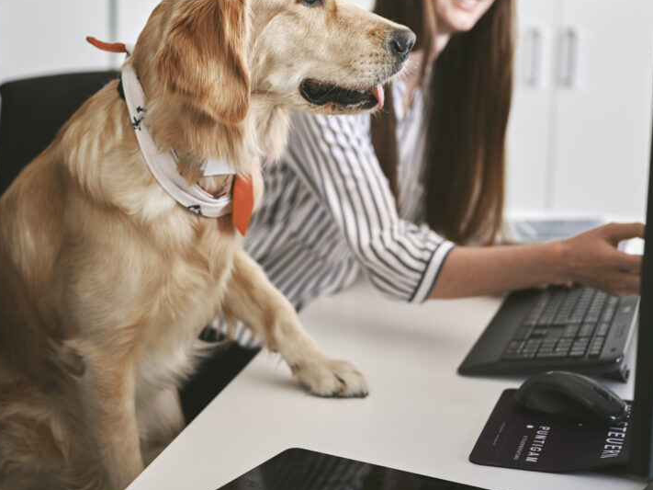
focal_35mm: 72
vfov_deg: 20.4
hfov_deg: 27.0
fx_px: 1358
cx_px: 296
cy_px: 193
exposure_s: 1/320
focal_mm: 63
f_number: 2.8
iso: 800
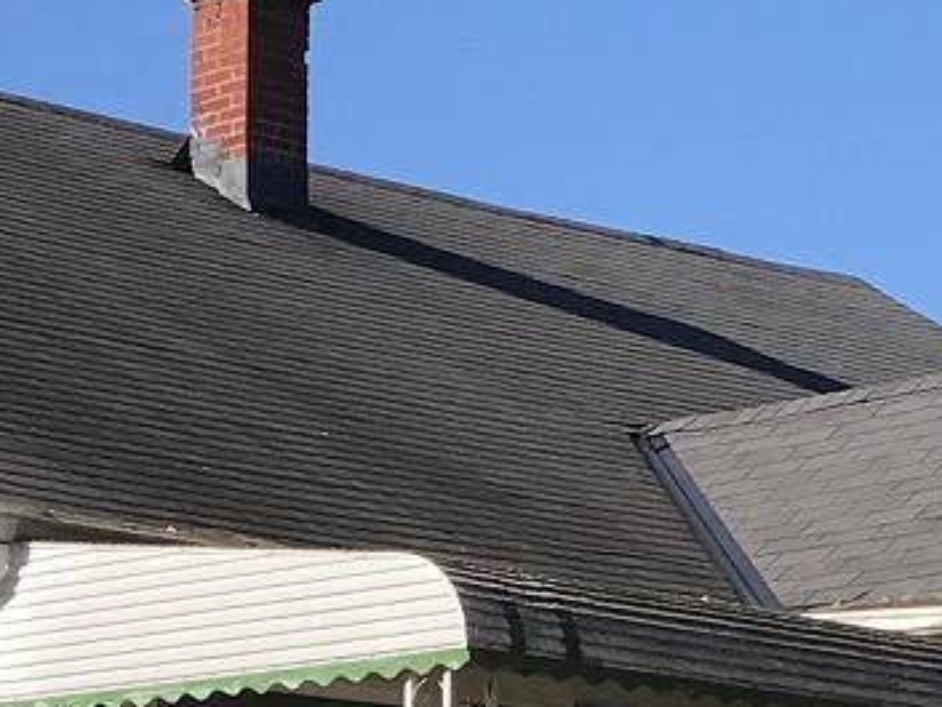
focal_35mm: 160
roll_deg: -0.6
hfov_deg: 12.3
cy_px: 984
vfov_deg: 9.1
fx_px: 4356
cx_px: 288
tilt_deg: +4.2
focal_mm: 3.99
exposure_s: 1/2591
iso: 20
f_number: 1.8
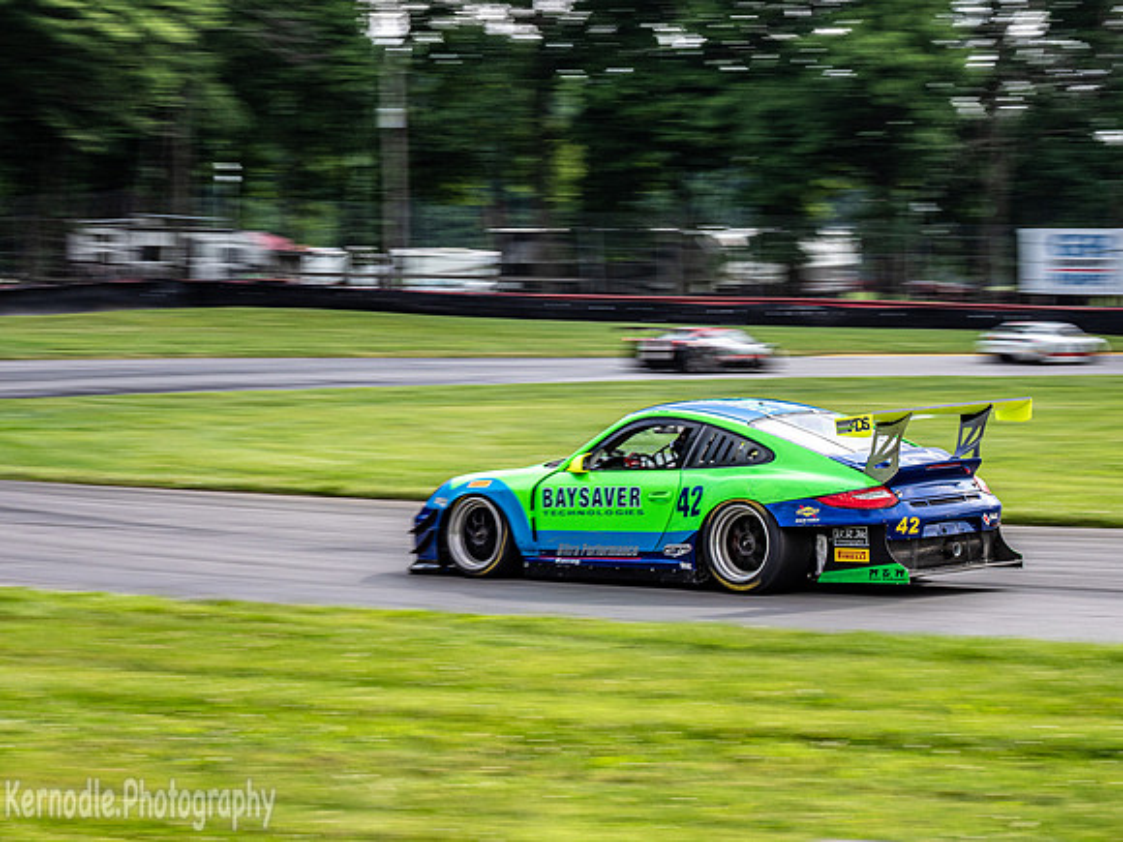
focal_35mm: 122
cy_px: 421
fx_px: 3958
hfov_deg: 16.1
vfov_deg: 12.1
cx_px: 562
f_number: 10
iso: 200
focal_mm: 61
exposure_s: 1/125
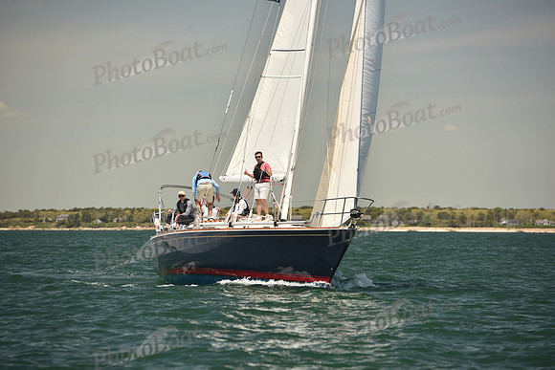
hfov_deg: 10.3
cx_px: 278
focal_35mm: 200
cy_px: 185
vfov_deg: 6.9
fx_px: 3084
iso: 250
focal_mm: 200
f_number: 5.6
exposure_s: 1/800
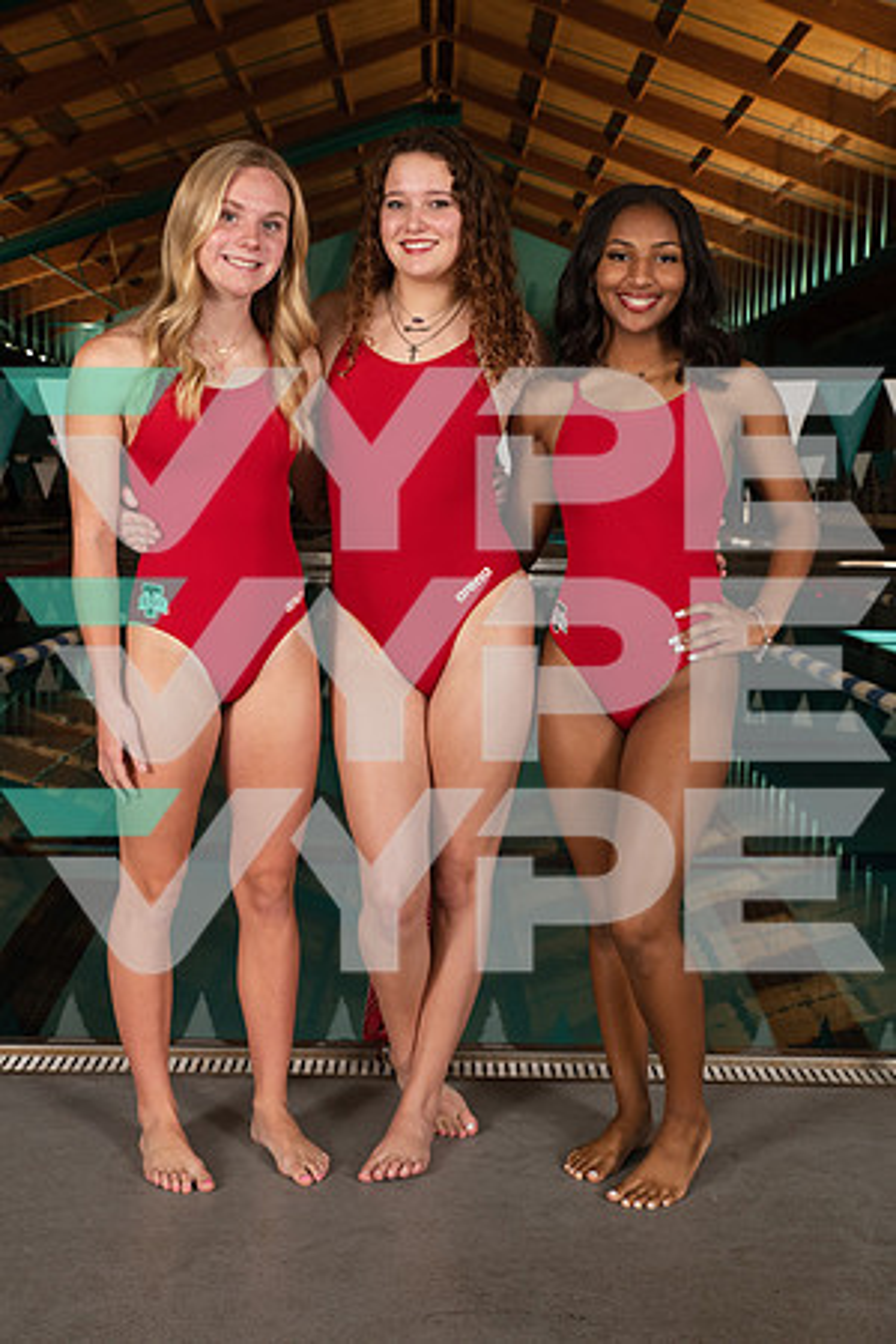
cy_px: 672
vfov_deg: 42.7
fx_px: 1717
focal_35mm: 46
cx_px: 448
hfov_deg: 29.2
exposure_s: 1/250
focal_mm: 46
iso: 800
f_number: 7.1
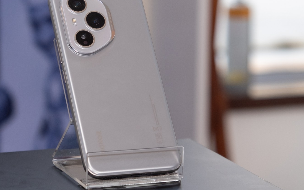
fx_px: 1516
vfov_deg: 7.2
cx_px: 132
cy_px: 38
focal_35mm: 183
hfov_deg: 11.4
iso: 200
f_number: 2.8
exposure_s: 1/100
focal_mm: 47.6
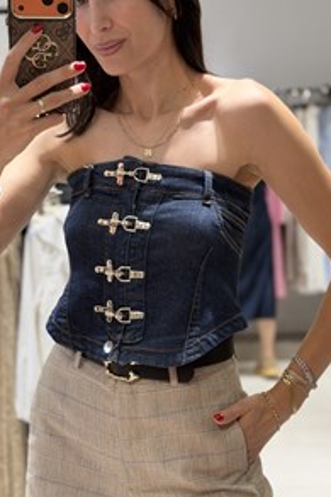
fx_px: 1049
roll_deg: +0.6
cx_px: 133
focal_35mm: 76
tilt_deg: -20.8
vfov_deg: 26.7
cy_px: 243
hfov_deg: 17.9
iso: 100
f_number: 1.78
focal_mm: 6.76
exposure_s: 1/100
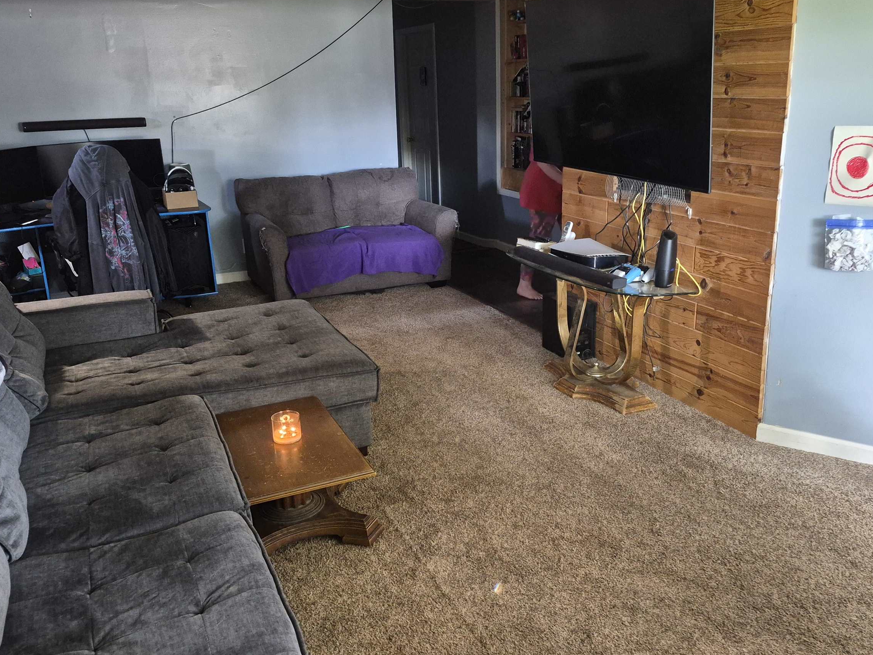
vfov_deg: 45.4
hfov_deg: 58.4
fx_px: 782
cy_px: 332
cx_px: 437
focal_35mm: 31
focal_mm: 5.4
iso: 800
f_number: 1.8
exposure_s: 1/120
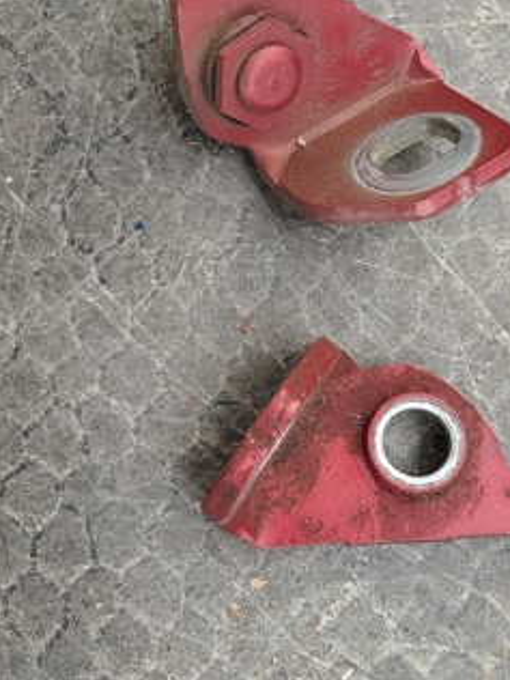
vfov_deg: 26.6
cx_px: 194
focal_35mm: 73
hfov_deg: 20.1
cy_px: 256
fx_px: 1434
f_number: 1.7
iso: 64
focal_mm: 5.31
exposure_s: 1/100
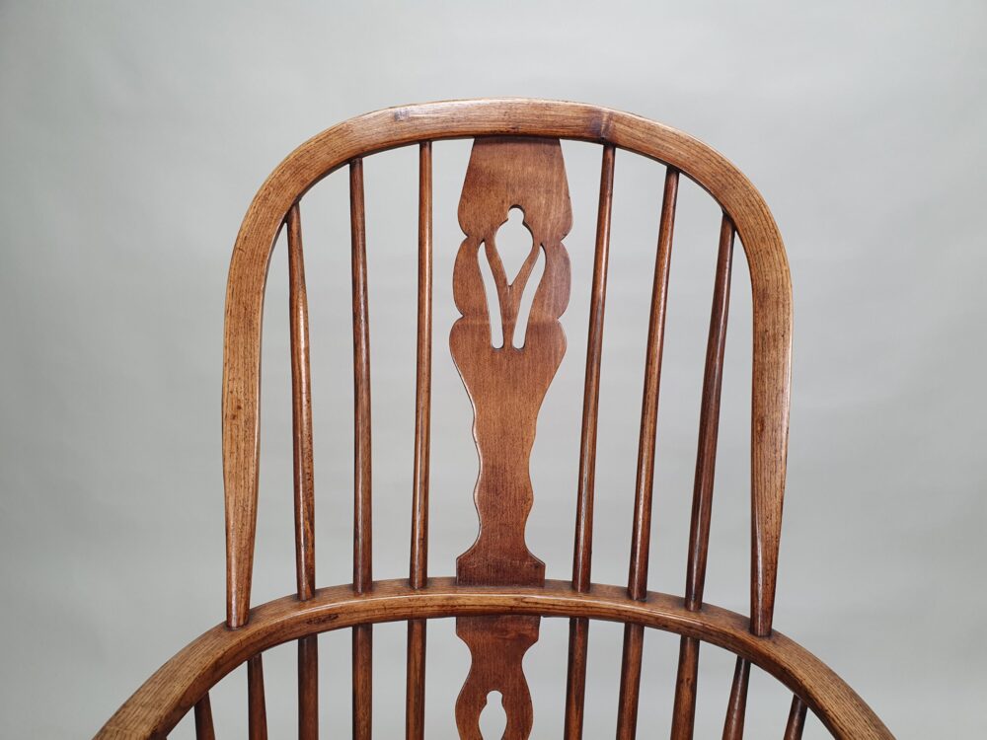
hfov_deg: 67.3
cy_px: 370
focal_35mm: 26
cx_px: 494
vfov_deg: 53.1
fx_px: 741
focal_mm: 4.32
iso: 100
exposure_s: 1/100
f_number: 2.4
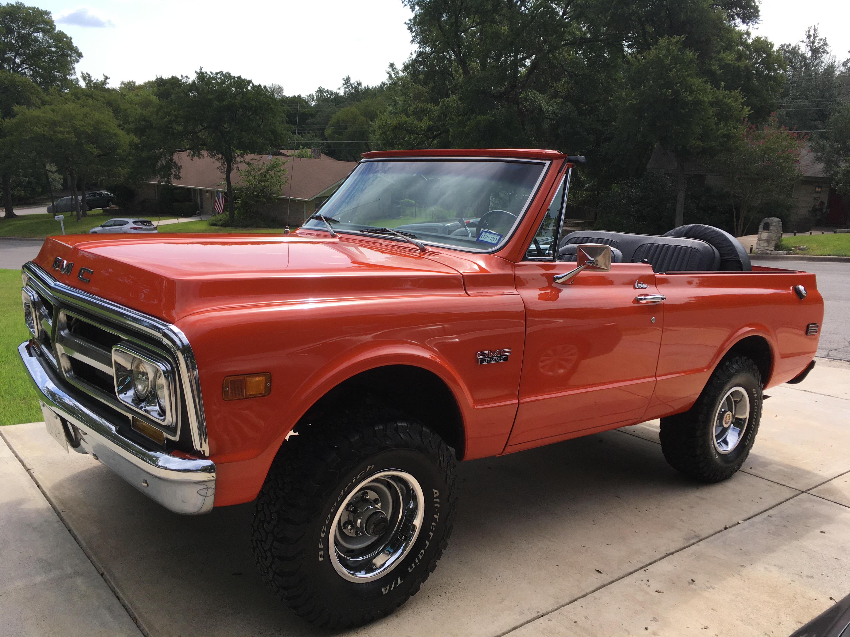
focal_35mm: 29
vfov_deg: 48.2
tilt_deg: -15.4
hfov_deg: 61.7
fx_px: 712
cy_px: 318
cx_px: 425
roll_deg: -1.3
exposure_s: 1/986
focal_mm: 4.15
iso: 25
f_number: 2.2
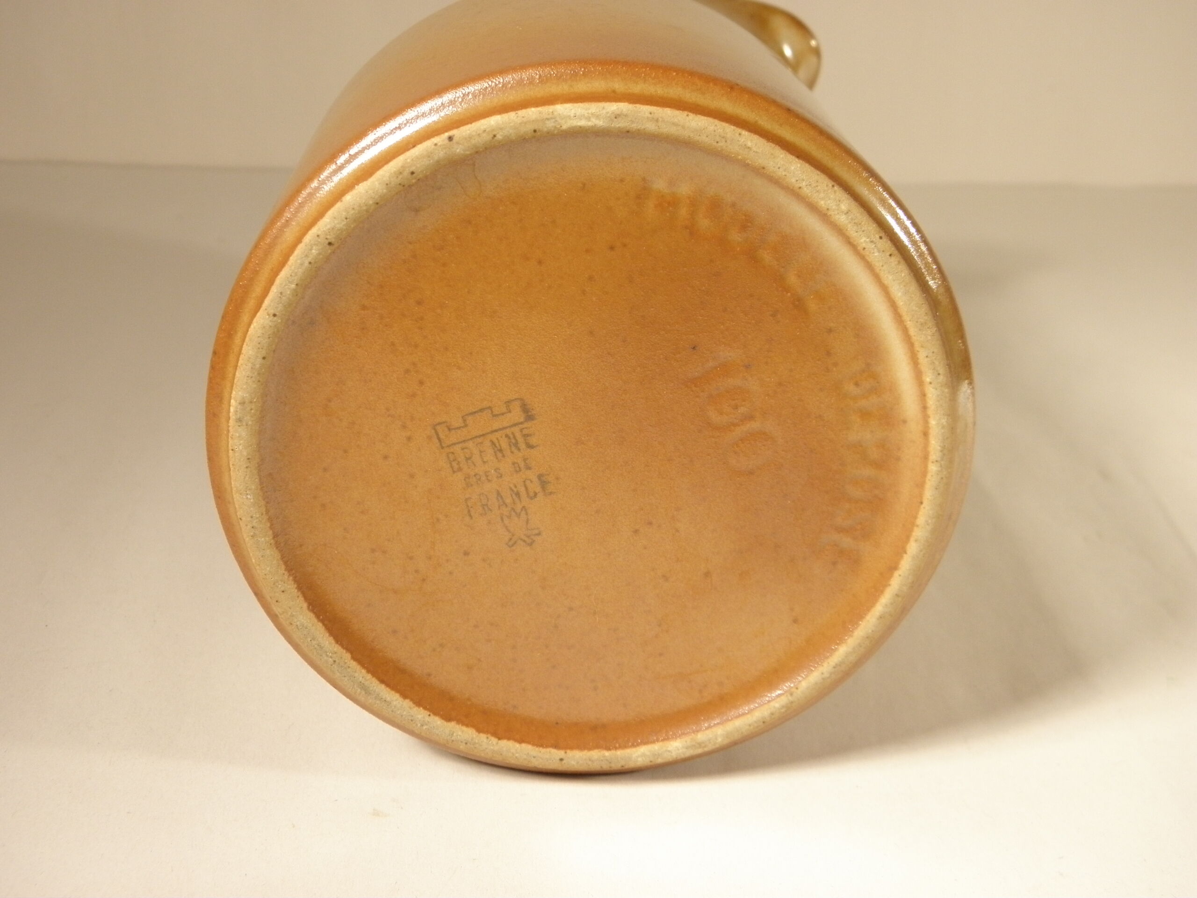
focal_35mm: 44
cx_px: 598
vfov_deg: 32.9
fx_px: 1521
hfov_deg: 42.9
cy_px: 449
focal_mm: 7.9
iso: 160
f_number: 3.9
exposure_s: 1/40
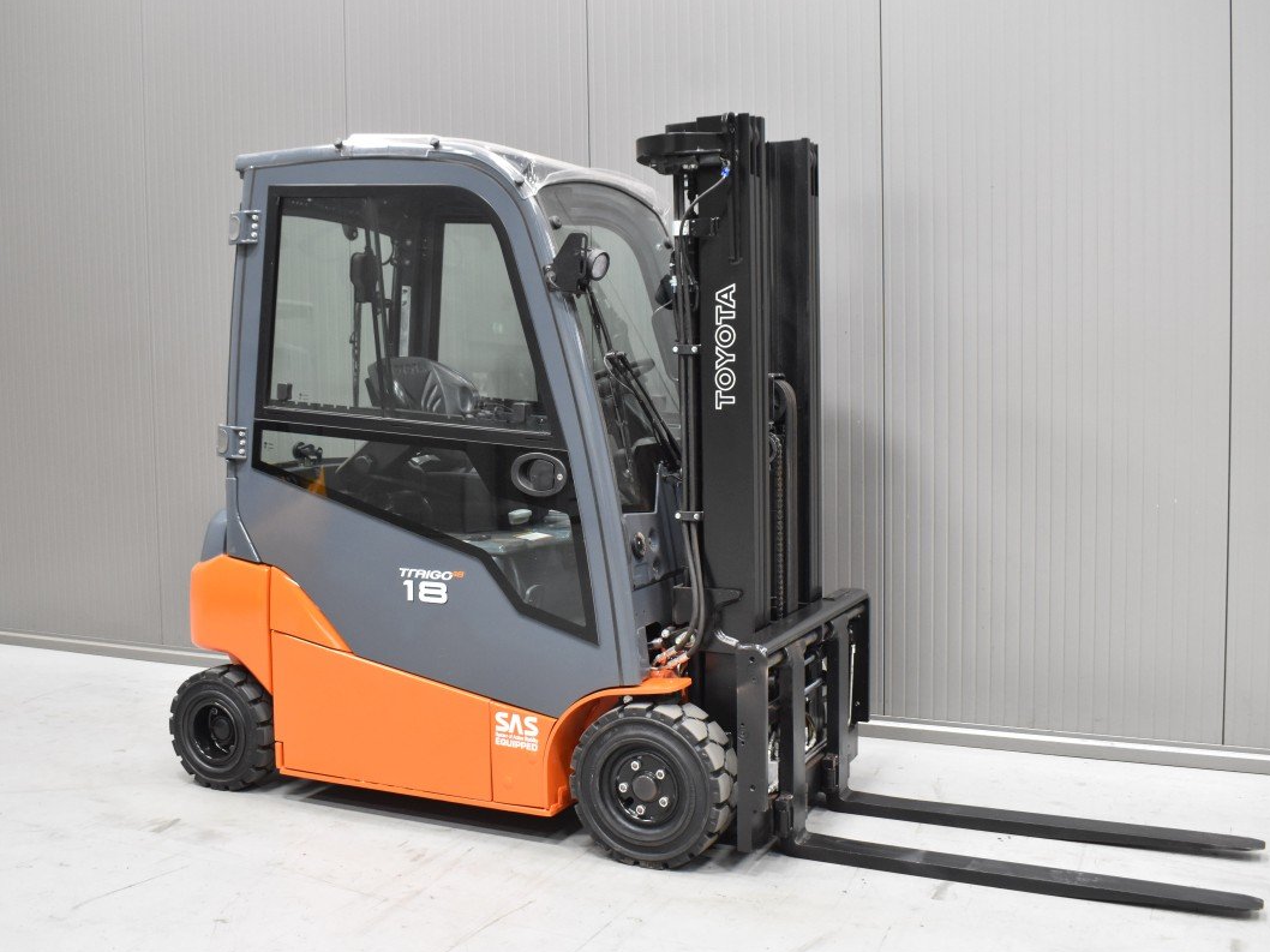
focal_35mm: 36
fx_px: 1320
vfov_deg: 39.6
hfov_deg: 51.3
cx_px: 585
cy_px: 475
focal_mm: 22
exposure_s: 1/25
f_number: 5
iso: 1600
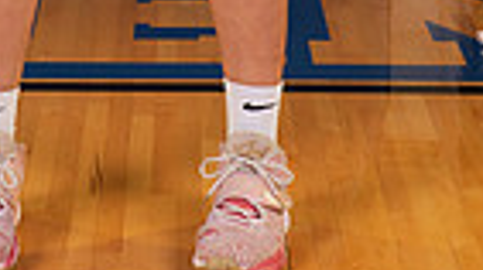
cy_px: -417
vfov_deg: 6.6
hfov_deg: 12.4
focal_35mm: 174
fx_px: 2226
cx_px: 154
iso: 320
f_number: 7.1
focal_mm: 52
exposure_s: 1/320
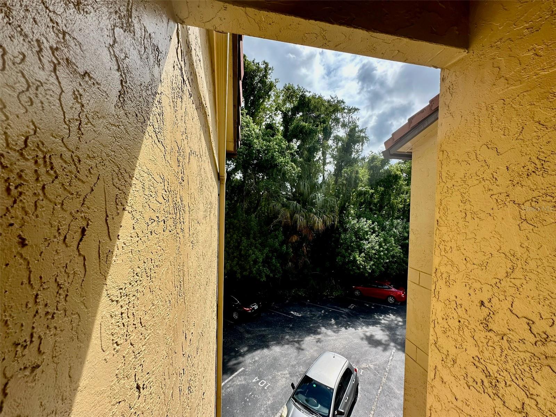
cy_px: 208
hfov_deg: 102.1
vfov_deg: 85.7
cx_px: 278
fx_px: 225
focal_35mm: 14
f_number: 2.2
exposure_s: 1/694
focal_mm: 2.22
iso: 40
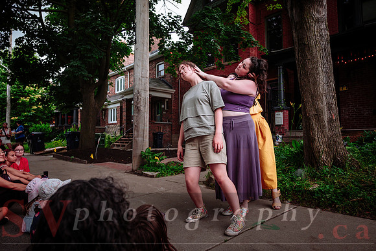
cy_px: 126
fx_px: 251
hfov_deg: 73.7
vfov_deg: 53.2
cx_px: 188
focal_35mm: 24
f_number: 2.8
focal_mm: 16
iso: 1600
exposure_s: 1/250
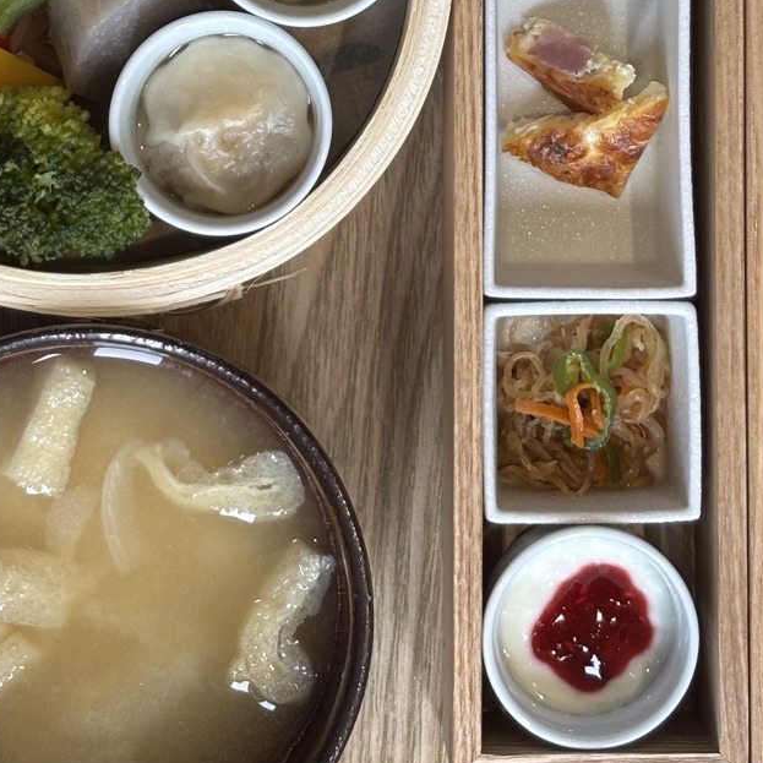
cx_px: 404
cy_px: -23
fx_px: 2943
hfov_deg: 14.8
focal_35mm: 118
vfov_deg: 14.5
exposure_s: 1/60
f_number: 1.6
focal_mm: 5.96
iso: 50
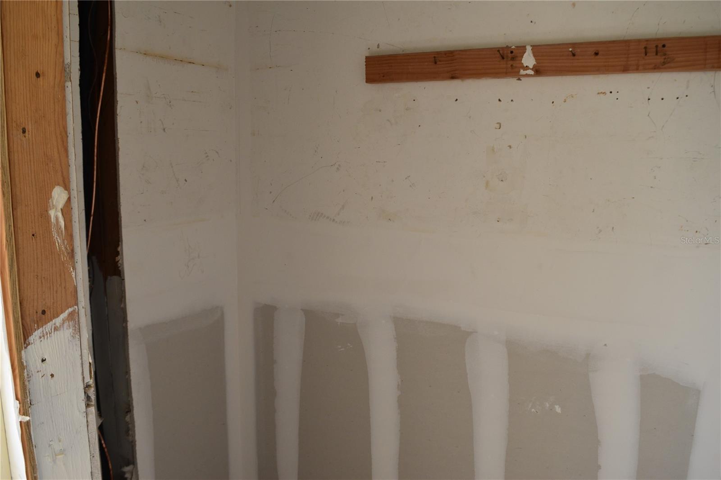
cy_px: 240
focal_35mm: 27
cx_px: 360
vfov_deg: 47.9
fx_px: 541
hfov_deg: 67.4
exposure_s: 1/160
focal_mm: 18
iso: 400
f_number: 6.3
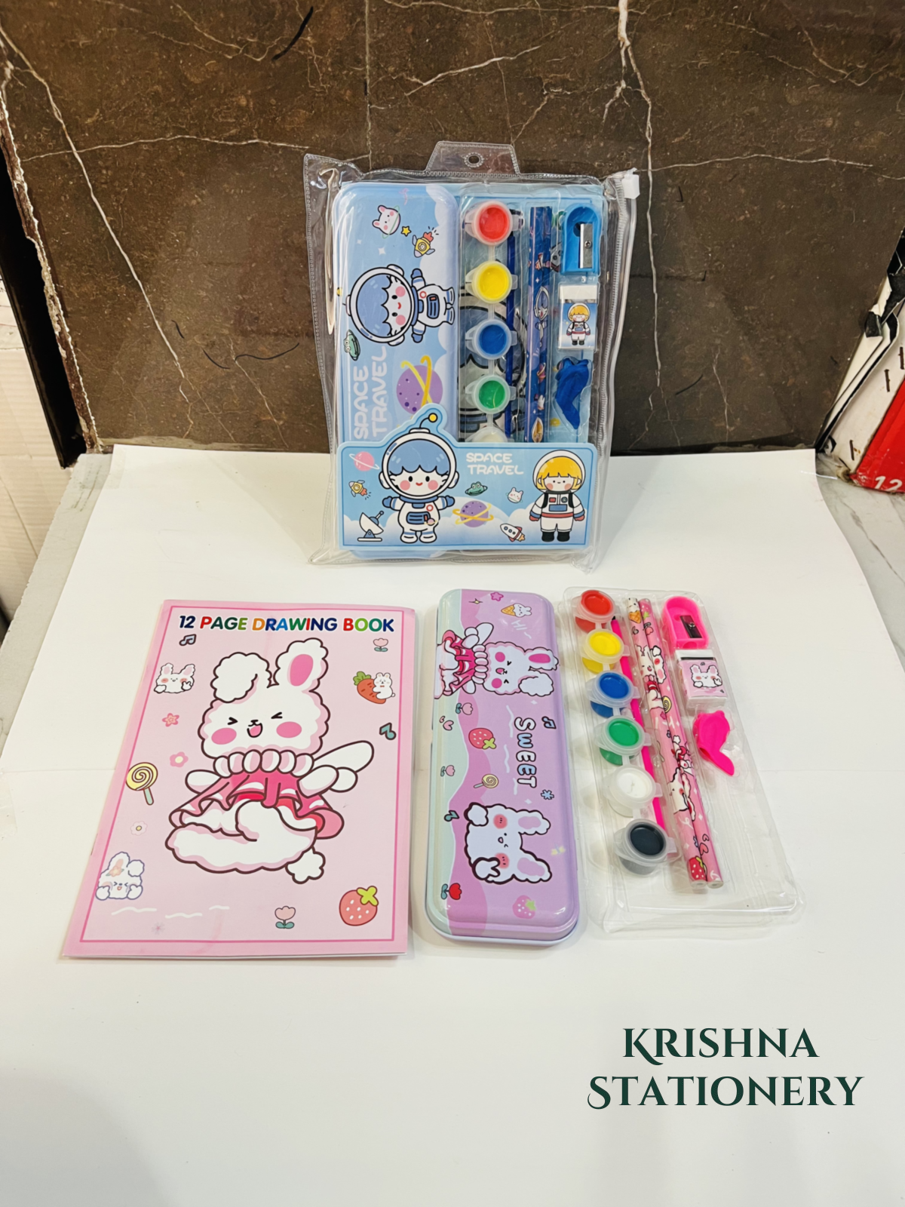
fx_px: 906
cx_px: 452
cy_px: 604
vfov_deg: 67.3
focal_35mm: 26
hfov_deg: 53.1
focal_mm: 5.1
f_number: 1.6
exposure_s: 1/50
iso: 100
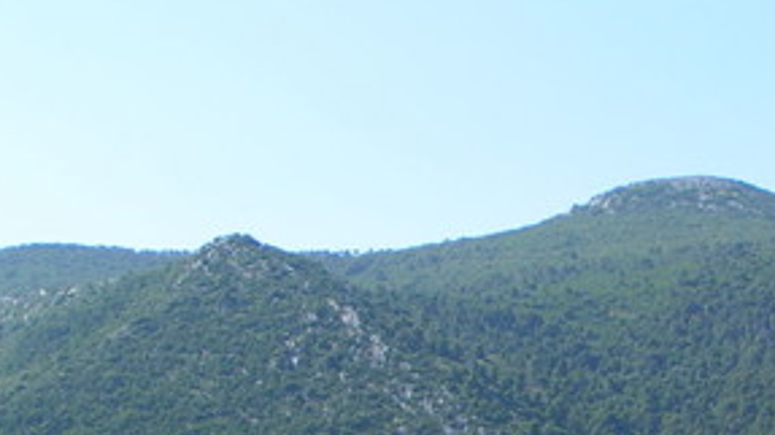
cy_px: 521
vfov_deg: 10.0
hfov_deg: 17.7
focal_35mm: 119
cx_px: 718
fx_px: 2444
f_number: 5.6
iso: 50
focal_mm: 7.6
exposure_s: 1/250
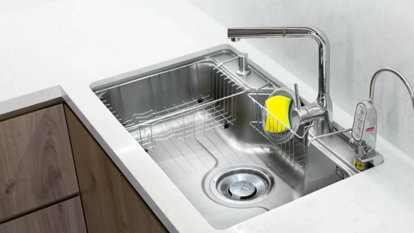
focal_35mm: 62
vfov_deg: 19.4
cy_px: 115
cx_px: 242
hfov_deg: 33.8
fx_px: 681
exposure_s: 1/200
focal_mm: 42
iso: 1000
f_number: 3.5
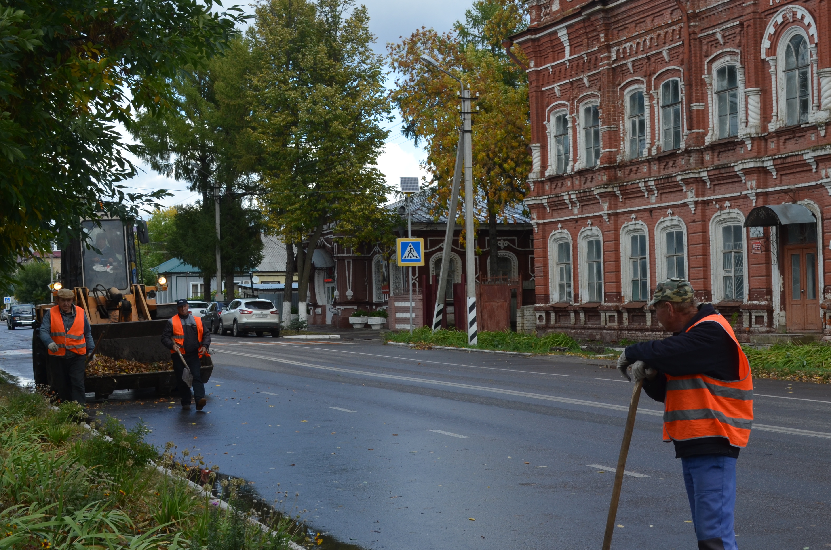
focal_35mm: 58
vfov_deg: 23.4
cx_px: 469
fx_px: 1328
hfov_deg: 34.7
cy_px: 270
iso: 200
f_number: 7.1
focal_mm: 29
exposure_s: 1/200
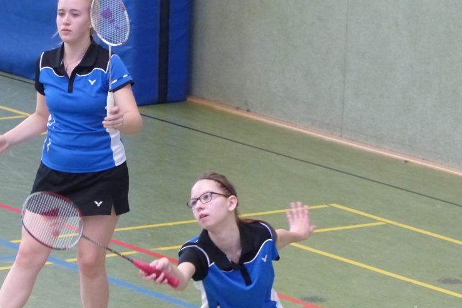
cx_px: 153
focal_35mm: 387
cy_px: 146
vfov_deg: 3.6
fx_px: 4966
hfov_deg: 5.3
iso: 800
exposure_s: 1/250
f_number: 2.8
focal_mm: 48.3
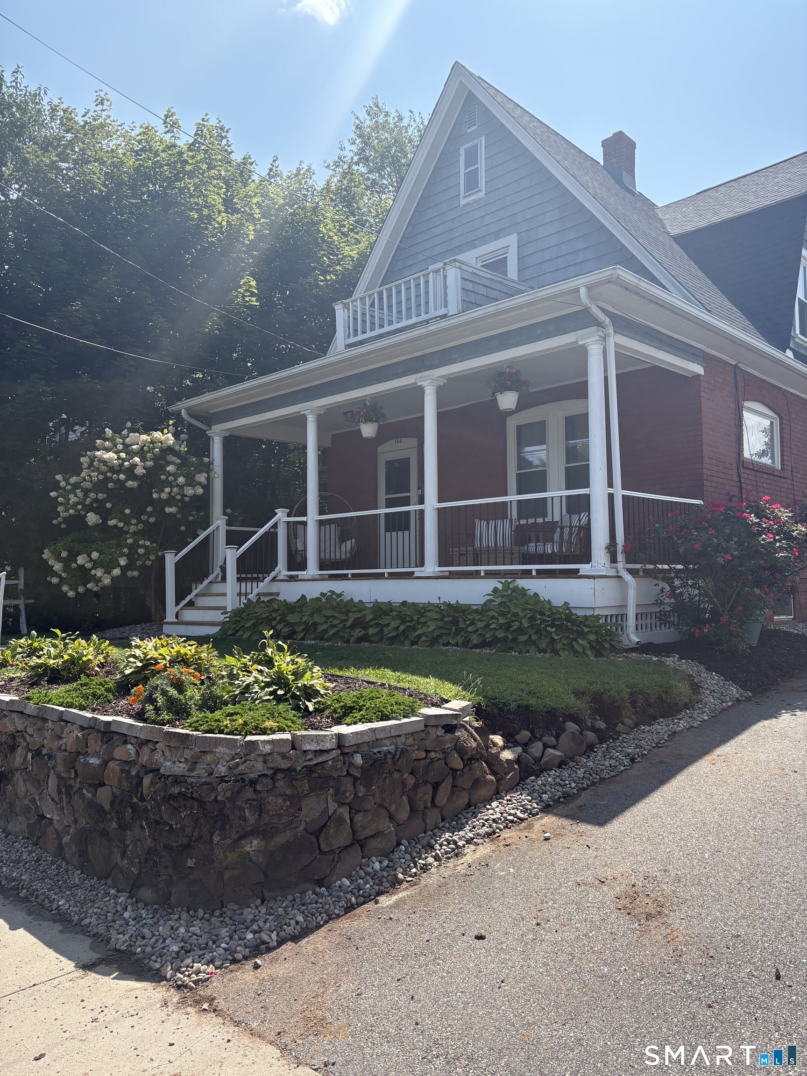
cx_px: 404
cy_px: 538
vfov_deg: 67.3
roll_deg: +0.2
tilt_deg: +5.2
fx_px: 808
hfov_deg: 53.1
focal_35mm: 26
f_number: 1.6
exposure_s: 1/3448
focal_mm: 5.96
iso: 64
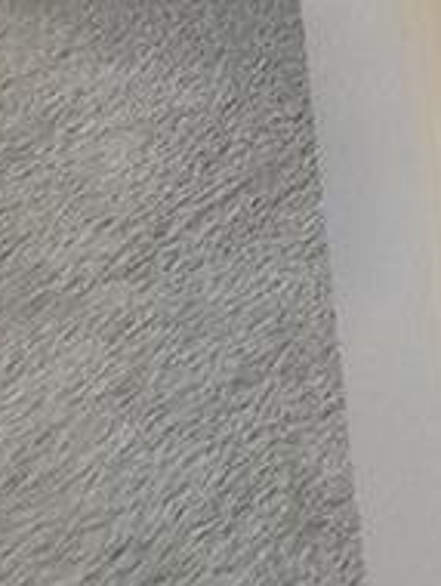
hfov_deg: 11.0
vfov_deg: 15.3
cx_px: 1345
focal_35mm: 82
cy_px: -768
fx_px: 1390
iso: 800
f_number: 2.2
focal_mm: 1.7
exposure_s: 1/60
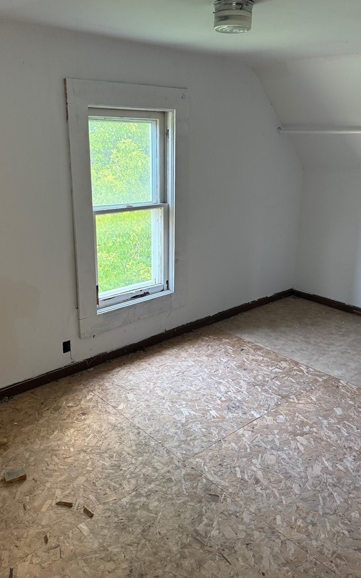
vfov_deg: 64.5
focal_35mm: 29
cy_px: 265
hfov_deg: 43.0
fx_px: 457
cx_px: 156
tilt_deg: -13.7
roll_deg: +0.2
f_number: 1.78
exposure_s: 1/78
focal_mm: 6.76
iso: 200
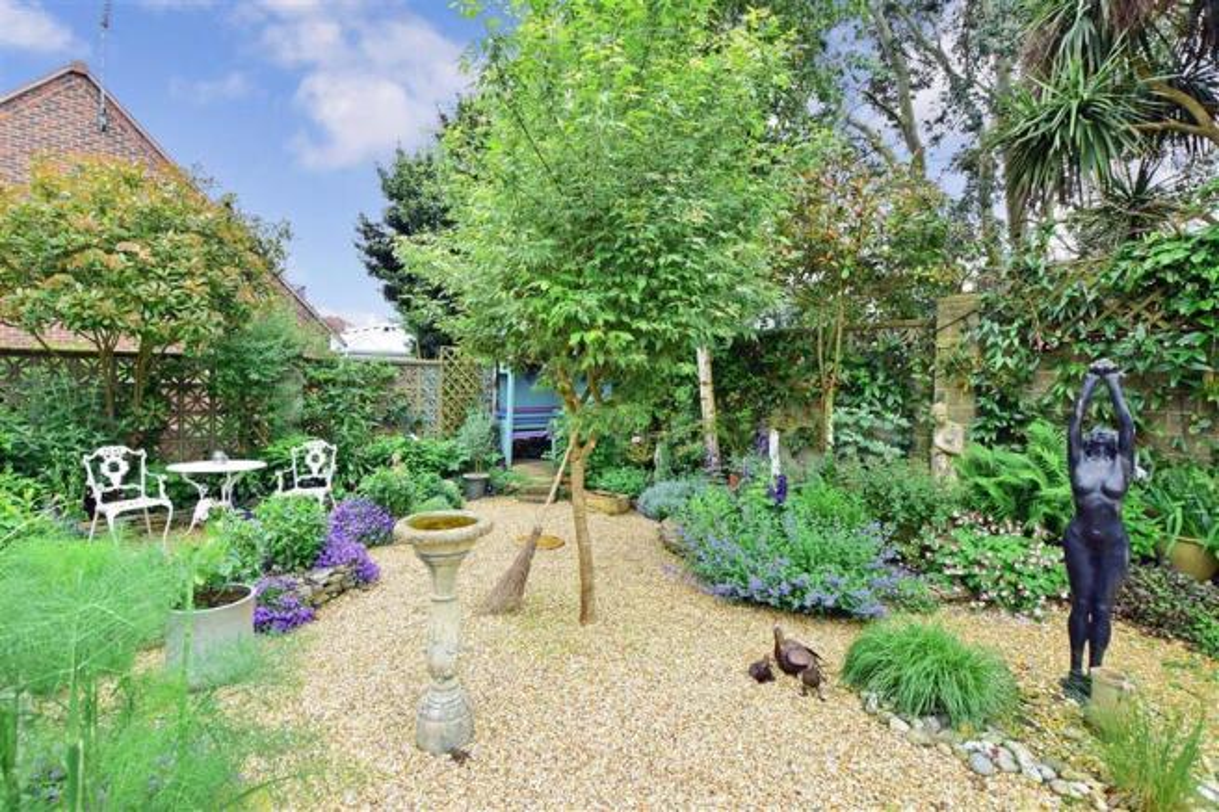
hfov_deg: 100.4
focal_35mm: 15
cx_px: 610
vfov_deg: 77.3
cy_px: 406
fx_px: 508
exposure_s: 1/60
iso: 250
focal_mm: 10
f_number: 13
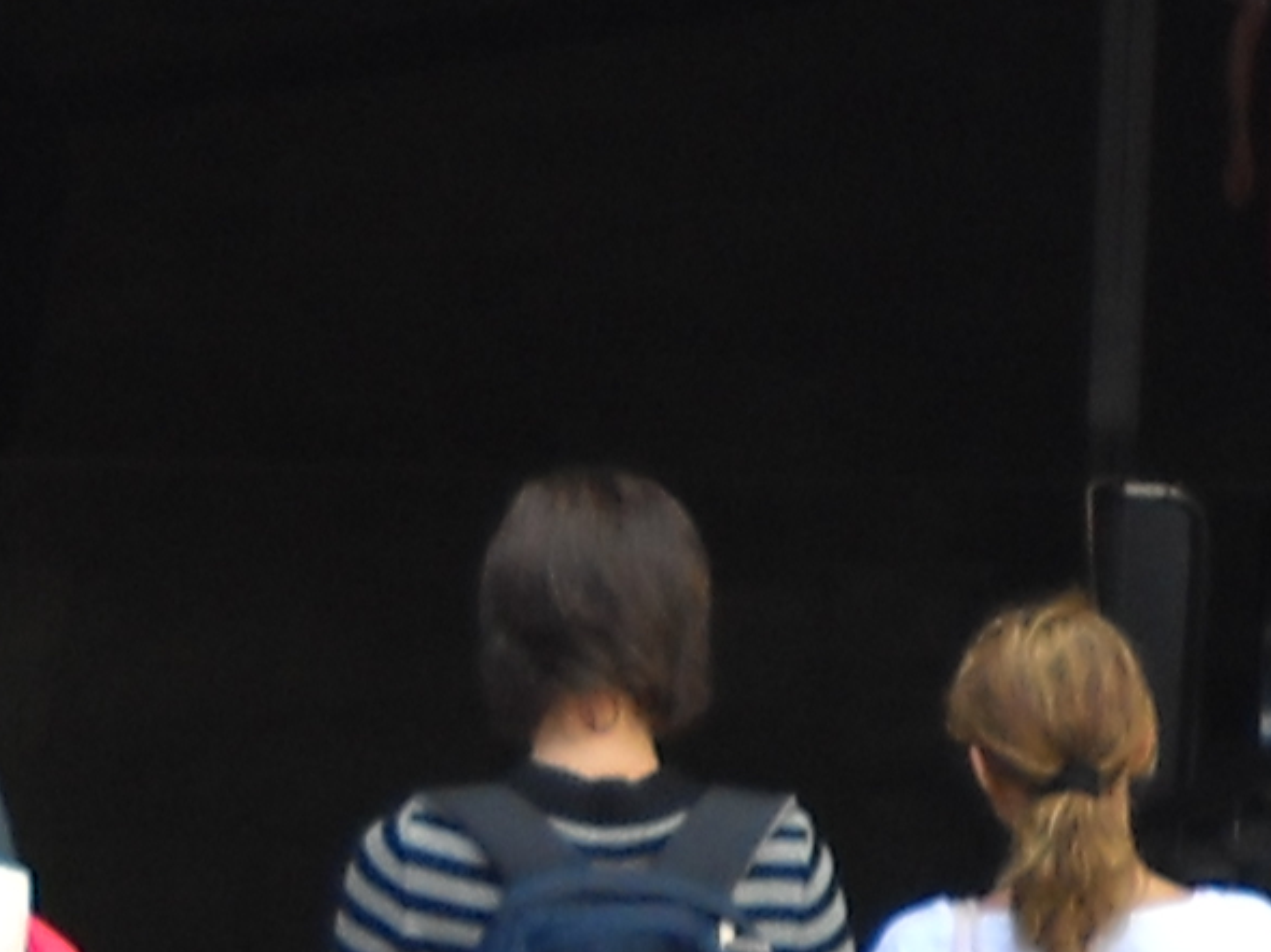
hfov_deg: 8.6
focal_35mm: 227
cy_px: -418
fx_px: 8331
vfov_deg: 6.5
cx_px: 1458
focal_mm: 6.72
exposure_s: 1/91
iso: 64
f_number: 3.1
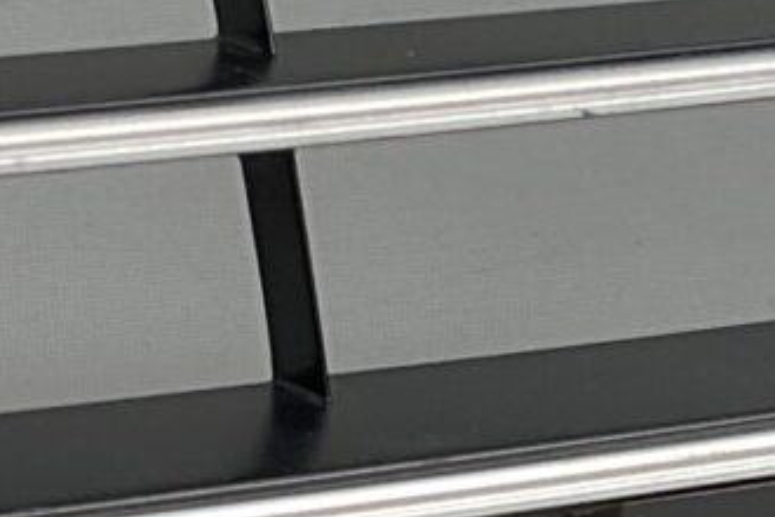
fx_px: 5037
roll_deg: +4.9
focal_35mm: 234
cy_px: 846
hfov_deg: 8.7
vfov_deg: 5.8
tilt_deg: -11.7
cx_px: 820
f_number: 1.8
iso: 16
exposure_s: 1/235
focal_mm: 3
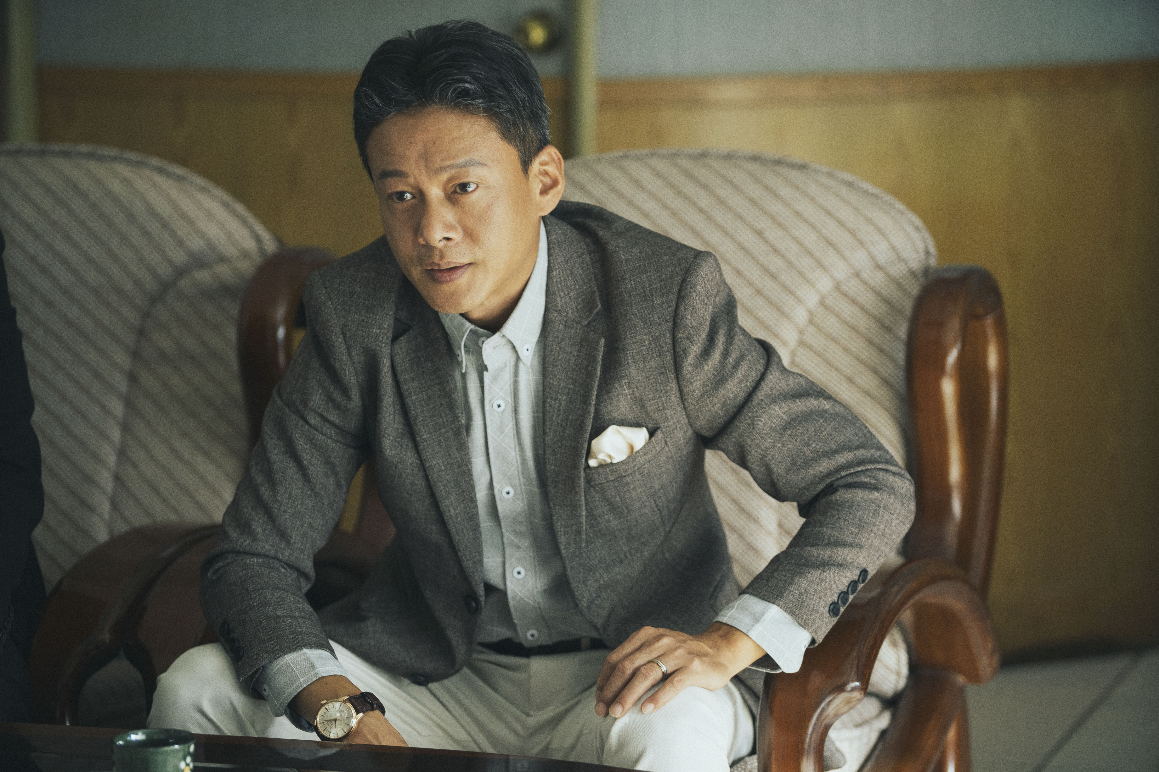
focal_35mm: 125
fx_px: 4024
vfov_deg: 11.0
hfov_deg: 16.4
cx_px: 580
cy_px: 386
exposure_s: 1/125
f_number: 2.8
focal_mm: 125
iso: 800
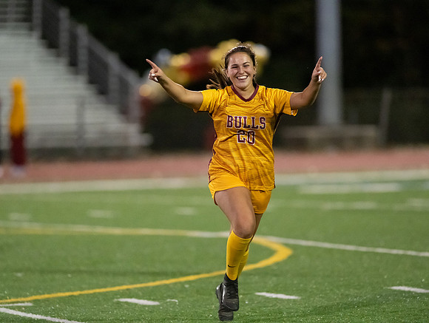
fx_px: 4040
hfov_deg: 6.1
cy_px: 162
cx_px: 214
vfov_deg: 4.6
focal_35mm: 325
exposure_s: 1/1000
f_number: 2.8
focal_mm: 300
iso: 16000
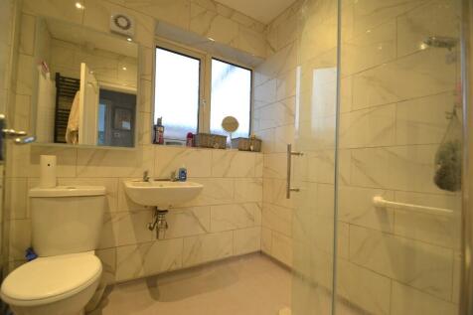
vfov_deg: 77.3
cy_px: 158
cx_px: 236
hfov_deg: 100.4
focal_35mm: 15
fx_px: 197
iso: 900
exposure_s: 1/60
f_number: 3.5
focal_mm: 10
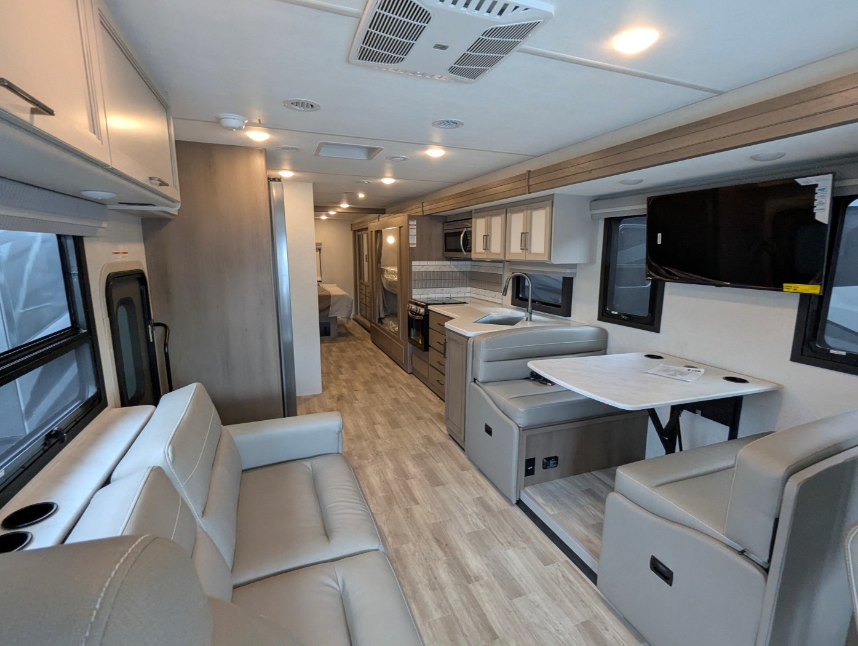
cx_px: 429
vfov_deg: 78.2
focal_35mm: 16
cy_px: 323
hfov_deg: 94.4
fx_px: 397
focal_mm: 2.35
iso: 302
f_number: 2.2
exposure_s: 1/157
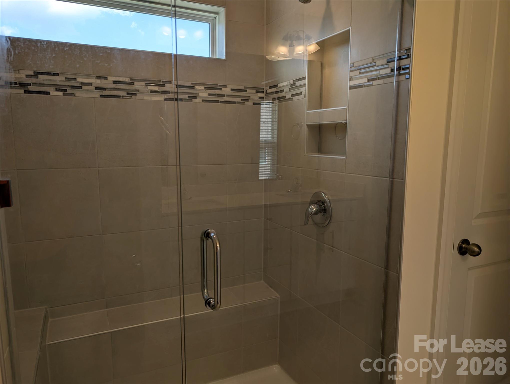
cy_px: 192
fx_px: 354
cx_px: 255
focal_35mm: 24
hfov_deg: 71.5
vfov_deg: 56.9
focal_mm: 6.9
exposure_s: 1/177
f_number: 1.68
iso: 22
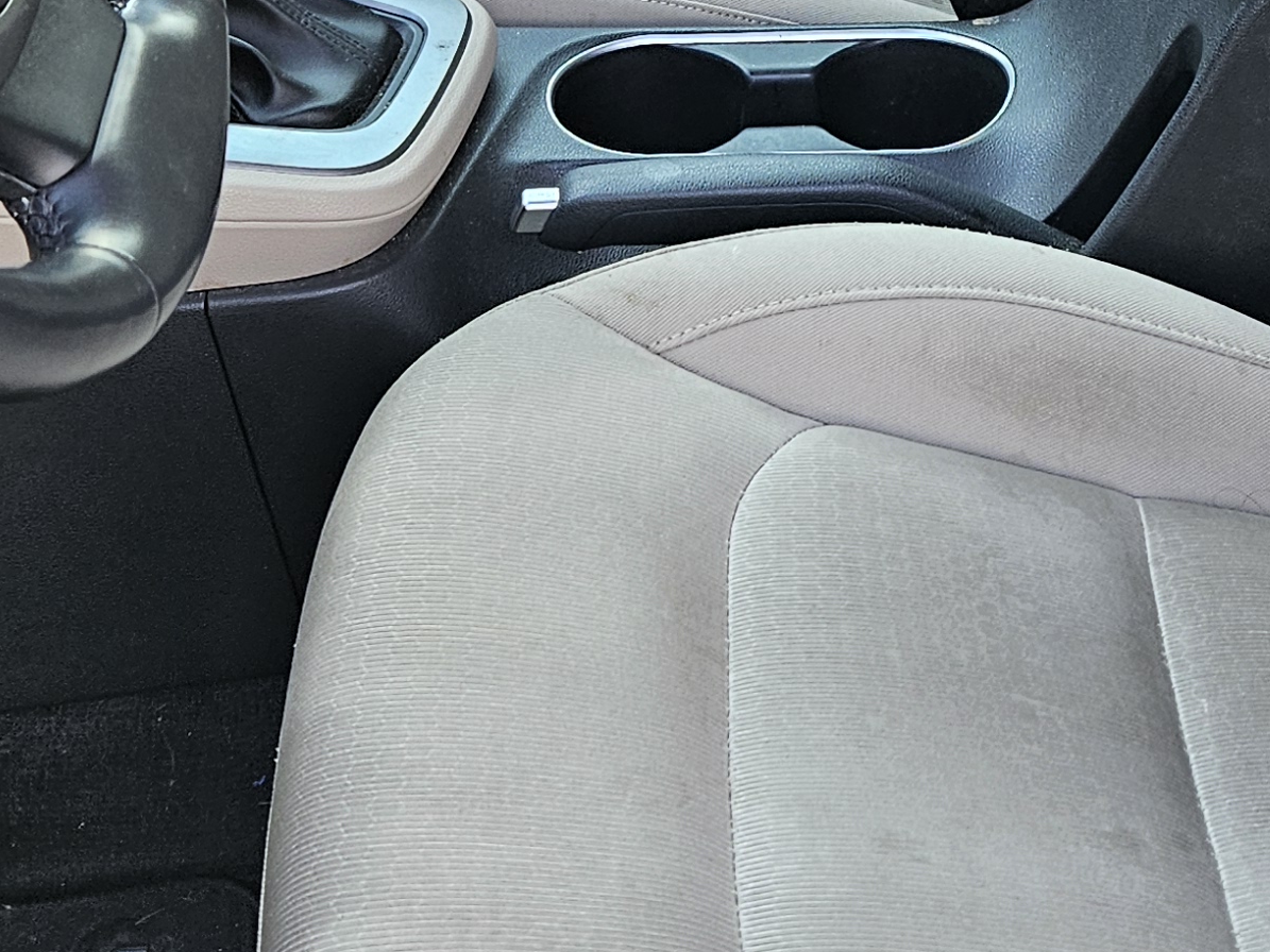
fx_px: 2825
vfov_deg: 18.6
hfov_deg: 25.0
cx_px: 984
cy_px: -8
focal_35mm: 77
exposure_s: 1/120
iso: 80
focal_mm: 5.4
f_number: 1.8
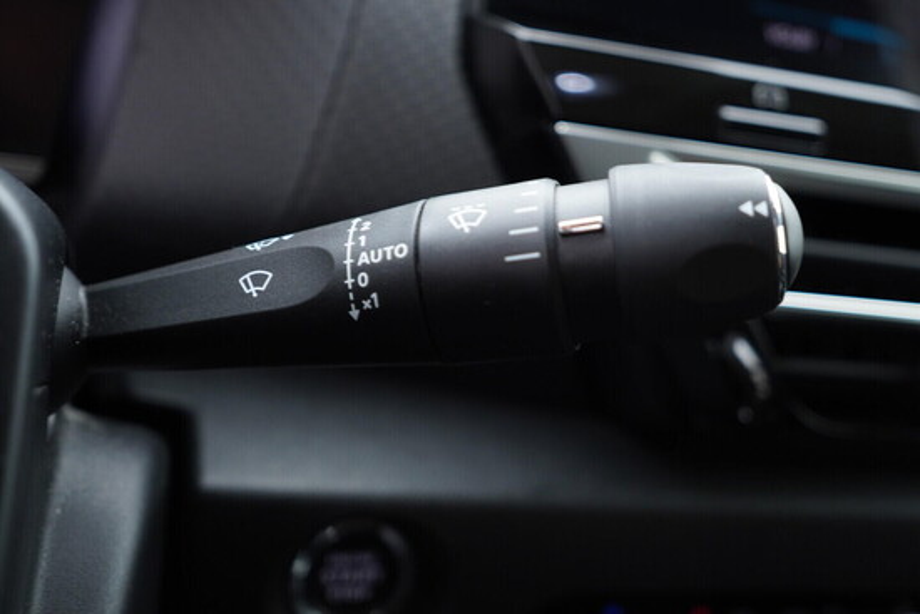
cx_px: 460
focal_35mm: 36
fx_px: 920
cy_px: 307
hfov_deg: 53.1
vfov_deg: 36.9
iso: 320
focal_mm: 24
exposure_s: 1/40
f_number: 2.8
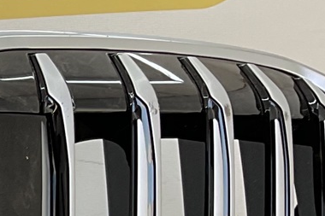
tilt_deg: -15.3
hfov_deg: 11.6
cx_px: -319
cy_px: 612
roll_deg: +1.6
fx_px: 1444
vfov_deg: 7.6
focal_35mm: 160
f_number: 1.8
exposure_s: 1/113
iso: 16
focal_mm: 3
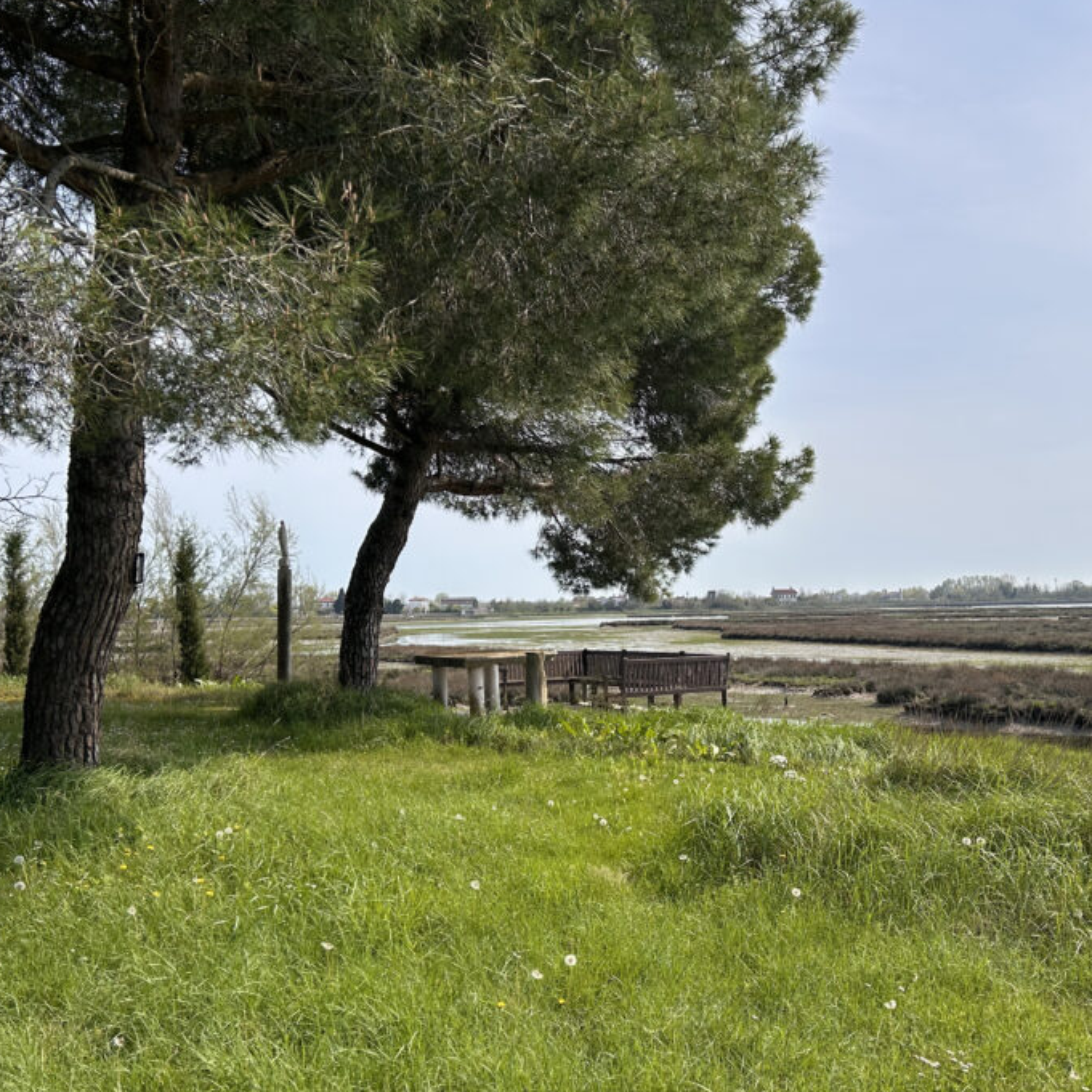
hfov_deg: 45.3
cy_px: 608
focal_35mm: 36
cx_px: 732
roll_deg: +1.1
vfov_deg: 46.0
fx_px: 1285
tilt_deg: +0.0
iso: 50
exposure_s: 1/5587
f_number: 1.5
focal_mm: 5.7
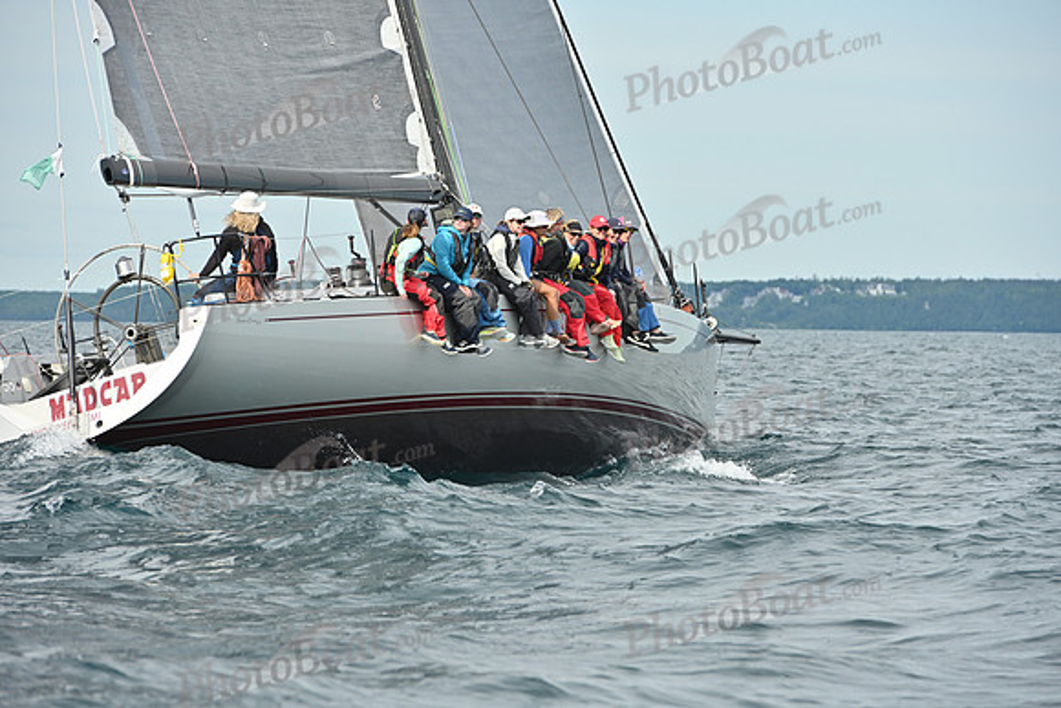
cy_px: 354
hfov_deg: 10.3
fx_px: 5896
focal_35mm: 200
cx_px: 530
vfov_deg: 6.9
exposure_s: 1/1000
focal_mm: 200
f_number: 8
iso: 320
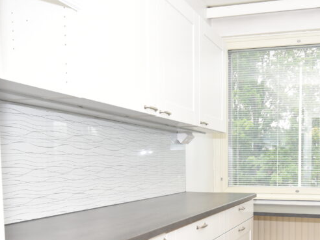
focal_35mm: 42
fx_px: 388
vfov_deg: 33.3
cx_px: 244
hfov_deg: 43.2
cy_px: 195
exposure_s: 1/160
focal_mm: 14
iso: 800
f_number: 4.5
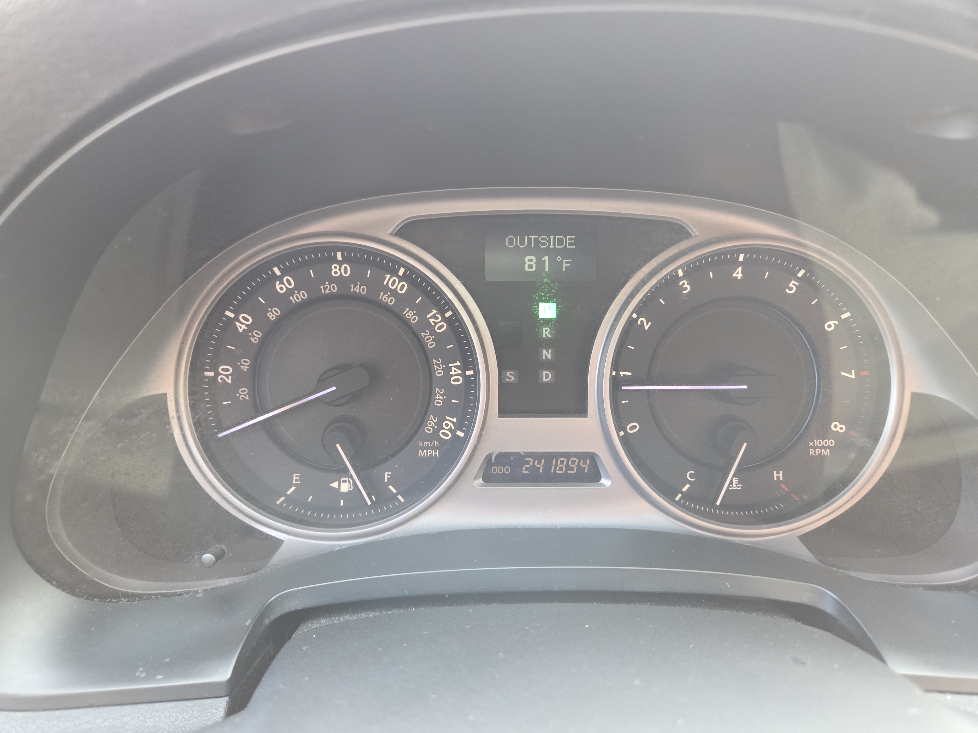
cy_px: 366
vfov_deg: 58.9
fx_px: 650
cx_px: 489
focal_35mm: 23
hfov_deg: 73.9
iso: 640
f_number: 1.8
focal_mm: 5.4
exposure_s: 1/120
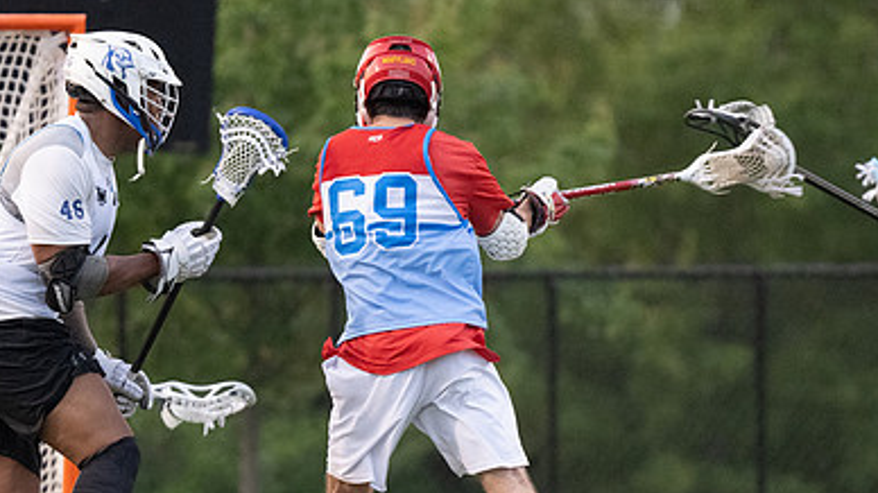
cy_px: 360
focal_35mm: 1010
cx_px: 438
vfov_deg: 1.2
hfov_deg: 2.1
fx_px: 23507
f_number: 5.6
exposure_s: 1/1000
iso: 7200
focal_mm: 500
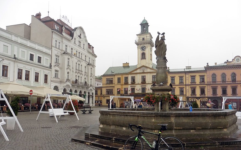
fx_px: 171
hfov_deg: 70.4
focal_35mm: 26
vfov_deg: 47.3
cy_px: 90
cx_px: 121
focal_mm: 4.3
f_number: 4
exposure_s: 1/200
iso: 100
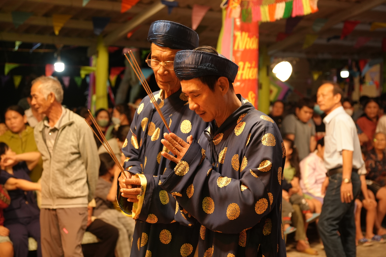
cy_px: 128
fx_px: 686
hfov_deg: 31.4
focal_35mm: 64
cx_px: 193
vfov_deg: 21.2
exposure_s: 1/125
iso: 1250
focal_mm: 43
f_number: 2.8
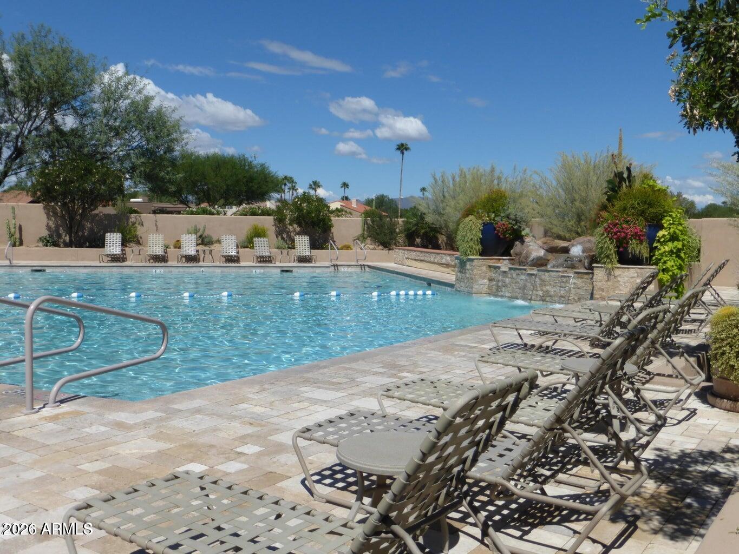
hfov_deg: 54.0
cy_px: 277
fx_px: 726
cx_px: 370
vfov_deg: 41.8
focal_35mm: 34
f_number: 3.7
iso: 100
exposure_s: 1/2000
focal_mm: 6.1
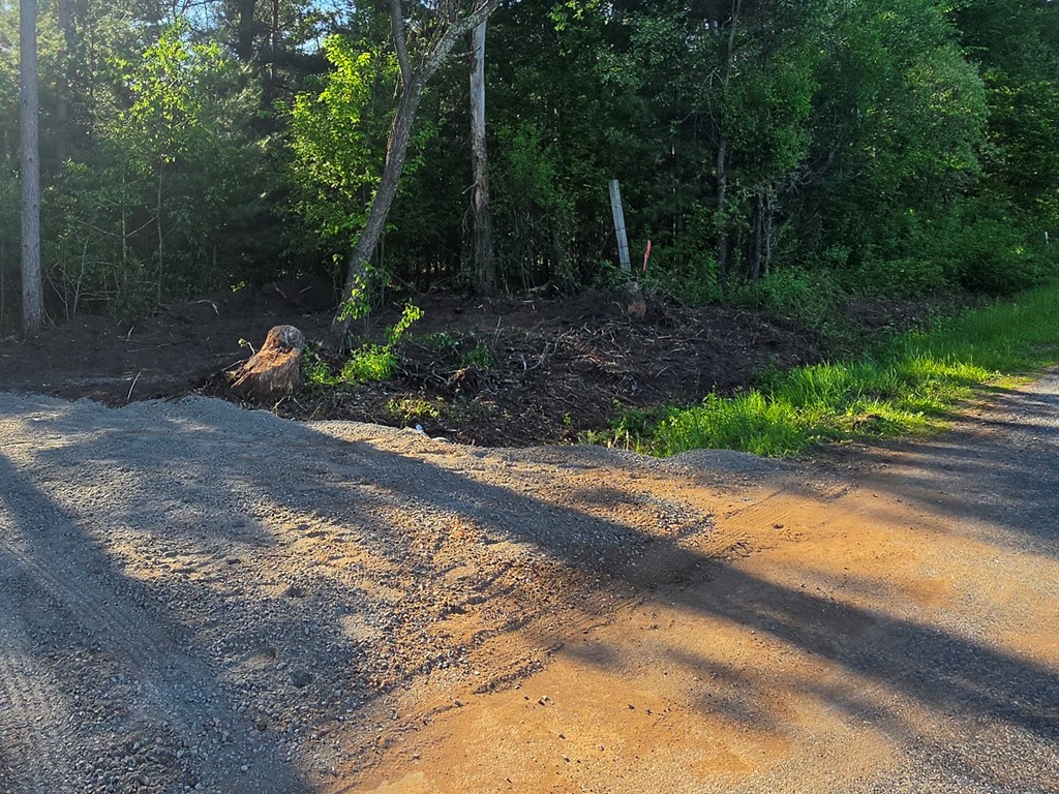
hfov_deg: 66.1
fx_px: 795
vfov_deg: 50.7
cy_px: 191
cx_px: 384
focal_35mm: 26
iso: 32
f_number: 1.9
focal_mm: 2.2
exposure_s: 1/1081
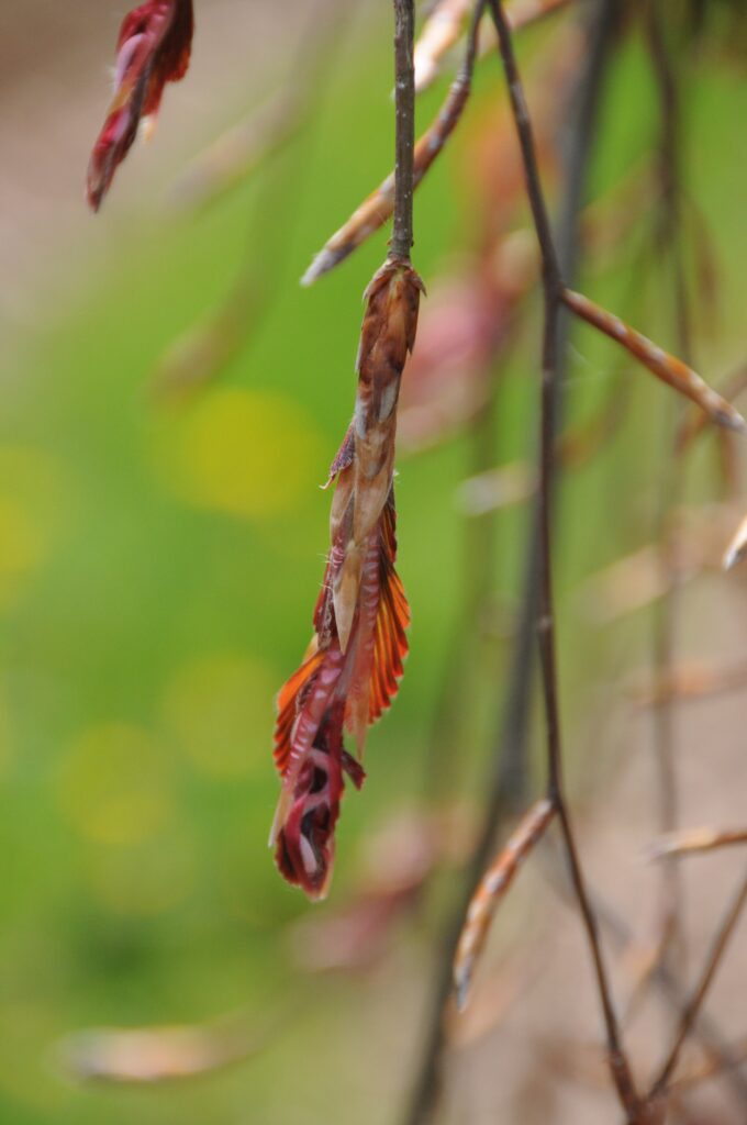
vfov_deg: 6.9
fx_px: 9362
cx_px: 374
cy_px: 562
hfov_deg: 4.6
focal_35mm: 300
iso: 640
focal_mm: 200
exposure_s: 1/640
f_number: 5.6
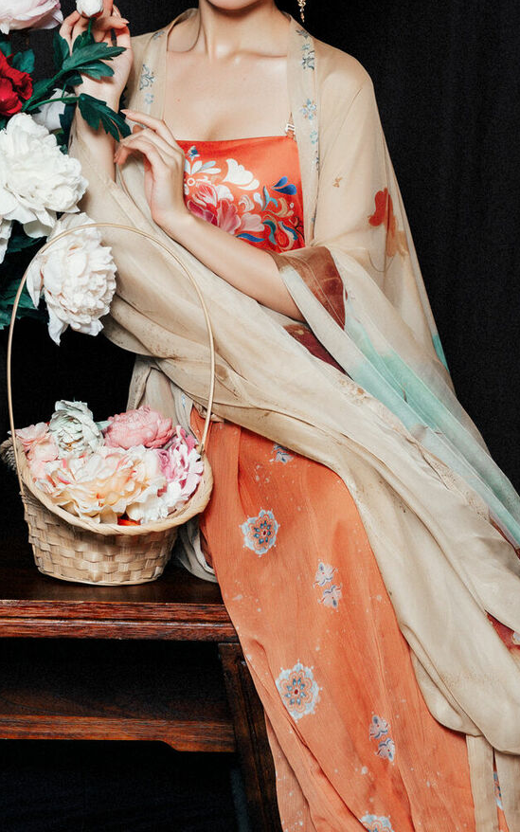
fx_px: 2901
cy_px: 199
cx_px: 239
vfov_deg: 16.2
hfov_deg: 10.2
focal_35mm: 128
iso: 100
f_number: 6.3
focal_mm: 70
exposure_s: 1/160
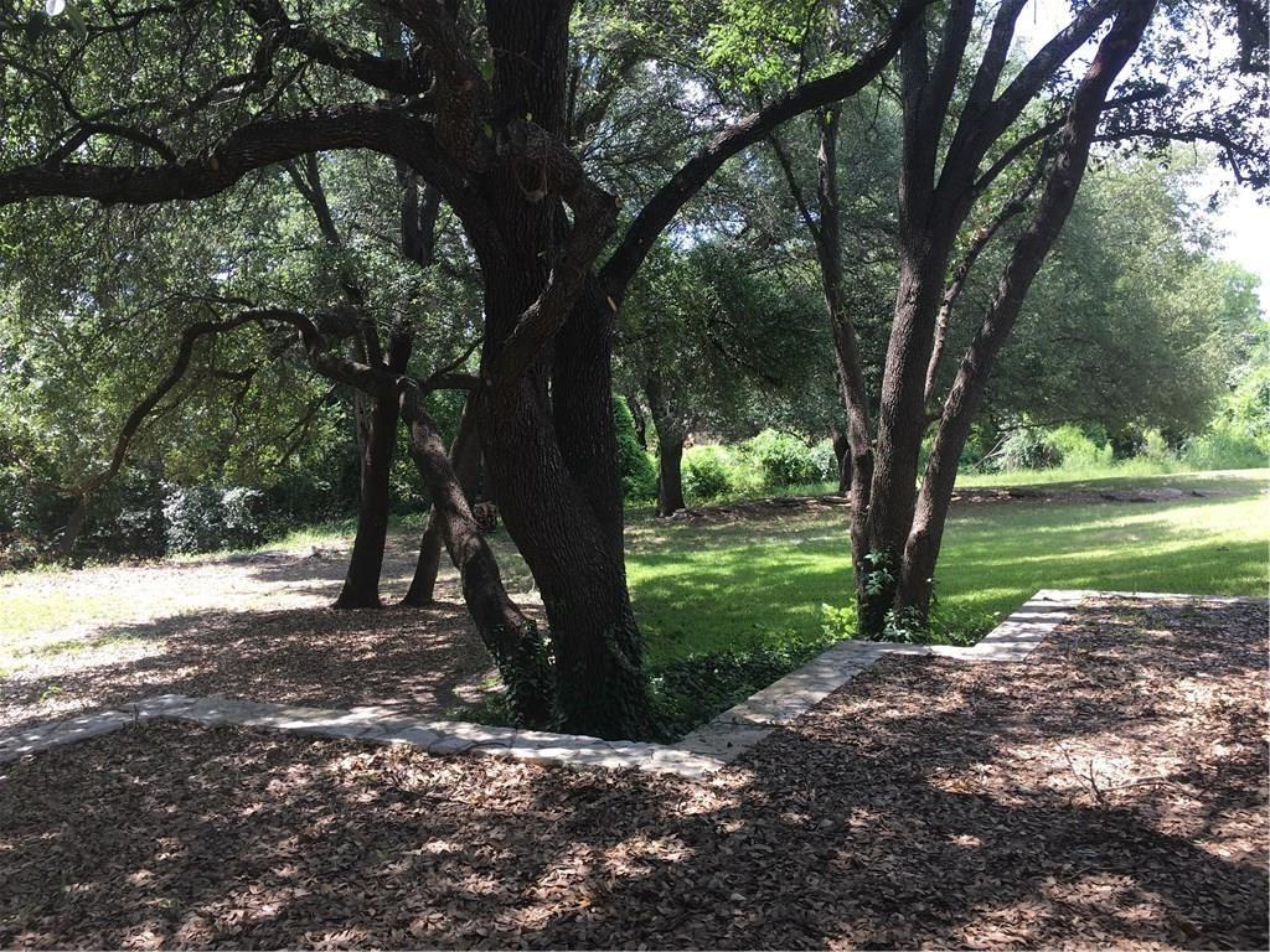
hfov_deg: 61.7
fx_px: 1064
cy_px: 476
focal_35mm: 29
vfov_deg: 48.2
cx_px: 635
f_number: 2.2
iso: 25
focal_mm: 4.15
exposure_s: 1/195
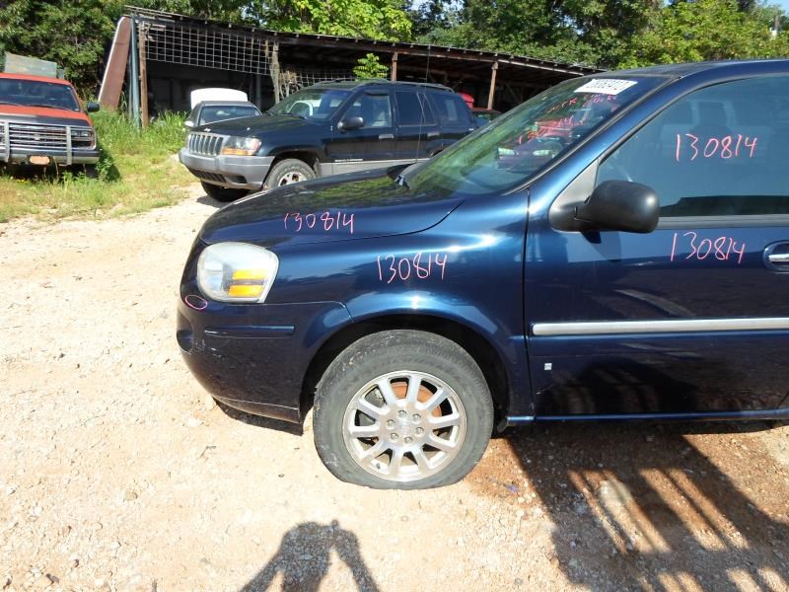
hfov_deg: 69.4
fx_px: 570
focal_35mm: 25
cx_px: 394
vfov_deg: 54.9
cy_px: 296
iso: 80
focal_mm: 4.5
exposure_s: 1/750
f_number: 2.5
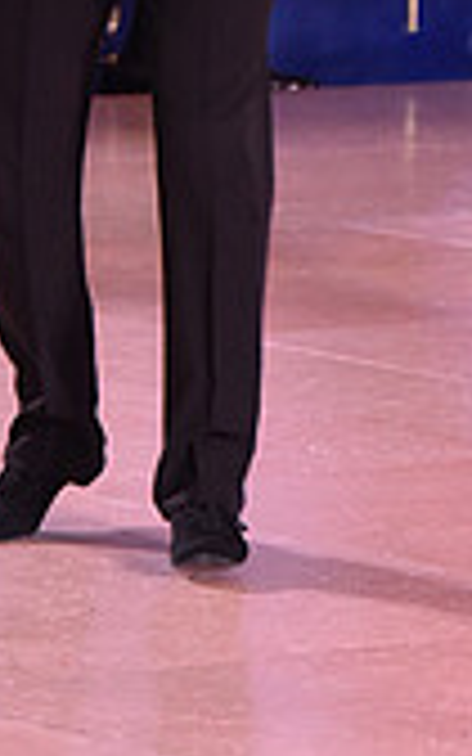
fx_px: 9077
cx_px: 200
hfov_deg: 3.0
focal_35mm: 441
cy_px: -441
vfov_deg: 4.7
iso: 2500
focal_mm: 125
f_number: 5
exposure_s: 1/320
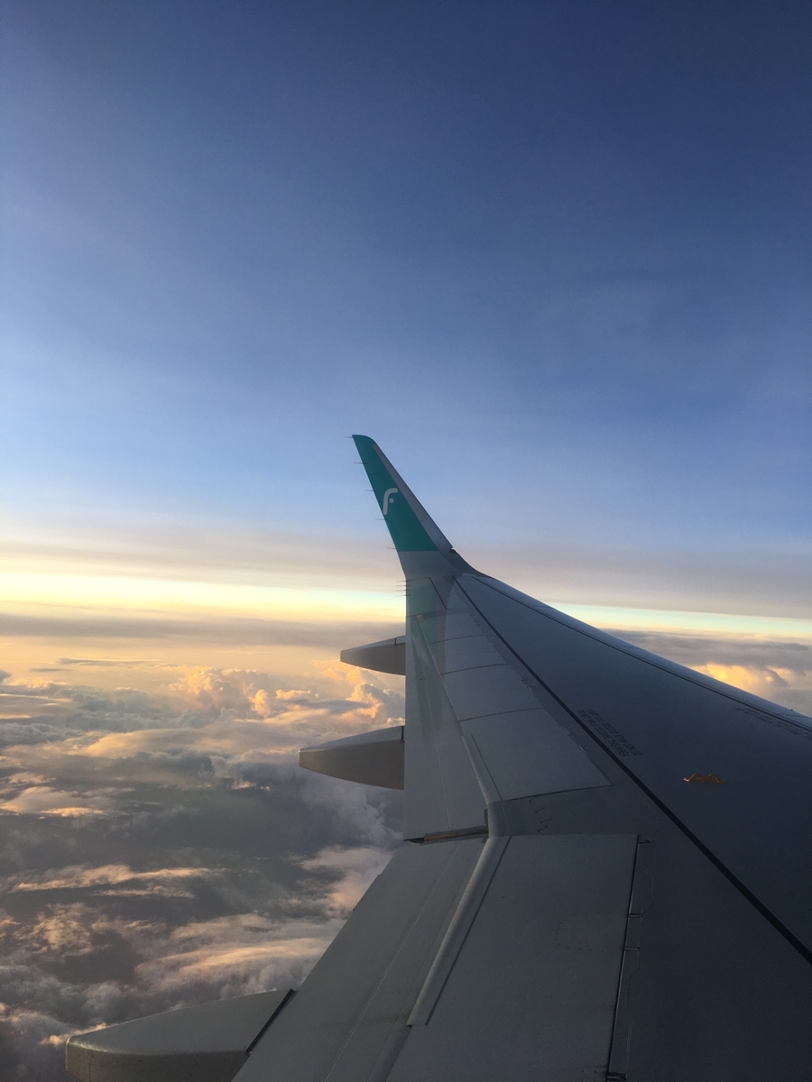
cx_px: 406
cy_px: 541
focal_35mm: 29
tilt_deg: +3.7
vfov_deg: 61.7
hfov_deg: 48.2
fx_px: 907
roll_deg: -2.9
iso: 25
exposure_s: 1/255
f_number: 2.2
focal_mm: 4.15
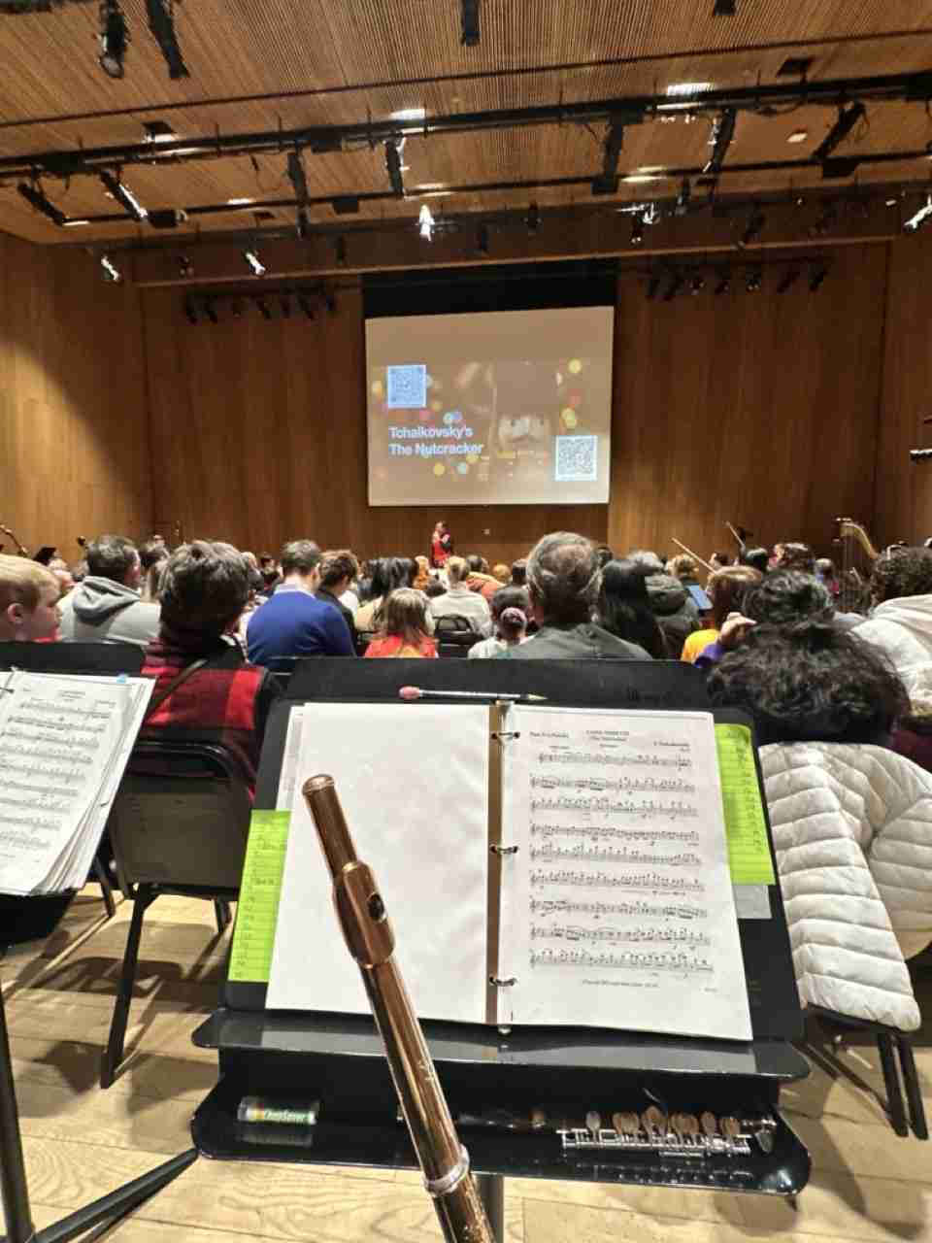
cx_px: 466
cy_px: 622
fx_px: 503
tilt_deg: -4.9
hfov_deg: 85.7
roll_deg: -0.7
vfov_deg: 102.1
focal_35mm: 14
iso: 320
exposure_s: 1/96
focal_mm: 2.22
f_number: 2.2
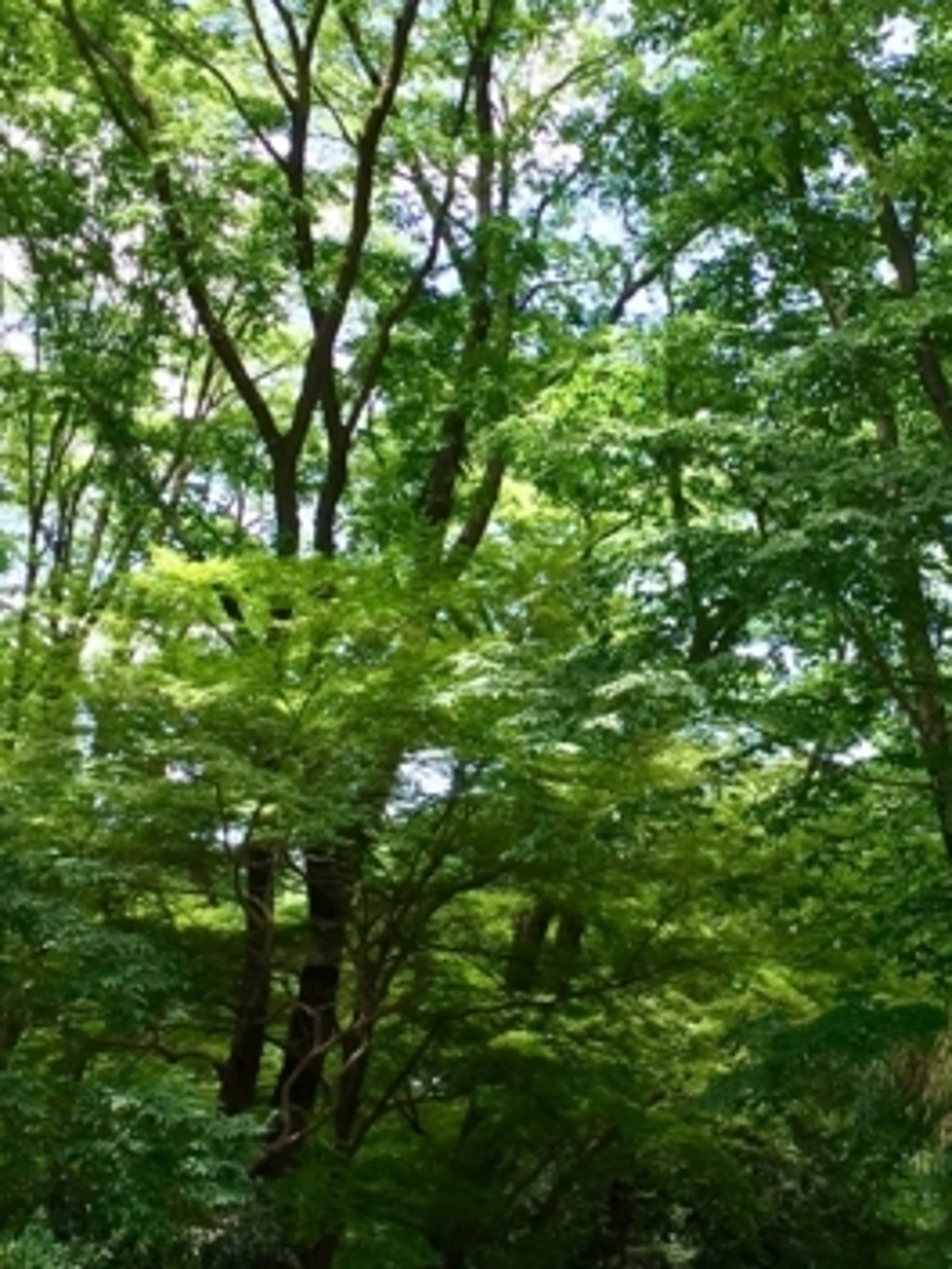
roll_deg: -1.9
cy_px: 653
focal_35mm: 66
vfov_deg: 29.4
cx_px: 786
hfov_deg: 21.9
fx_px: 2420
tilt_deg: +20.0
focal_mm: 4.15
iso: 32
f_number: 2.2
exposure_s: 1/120
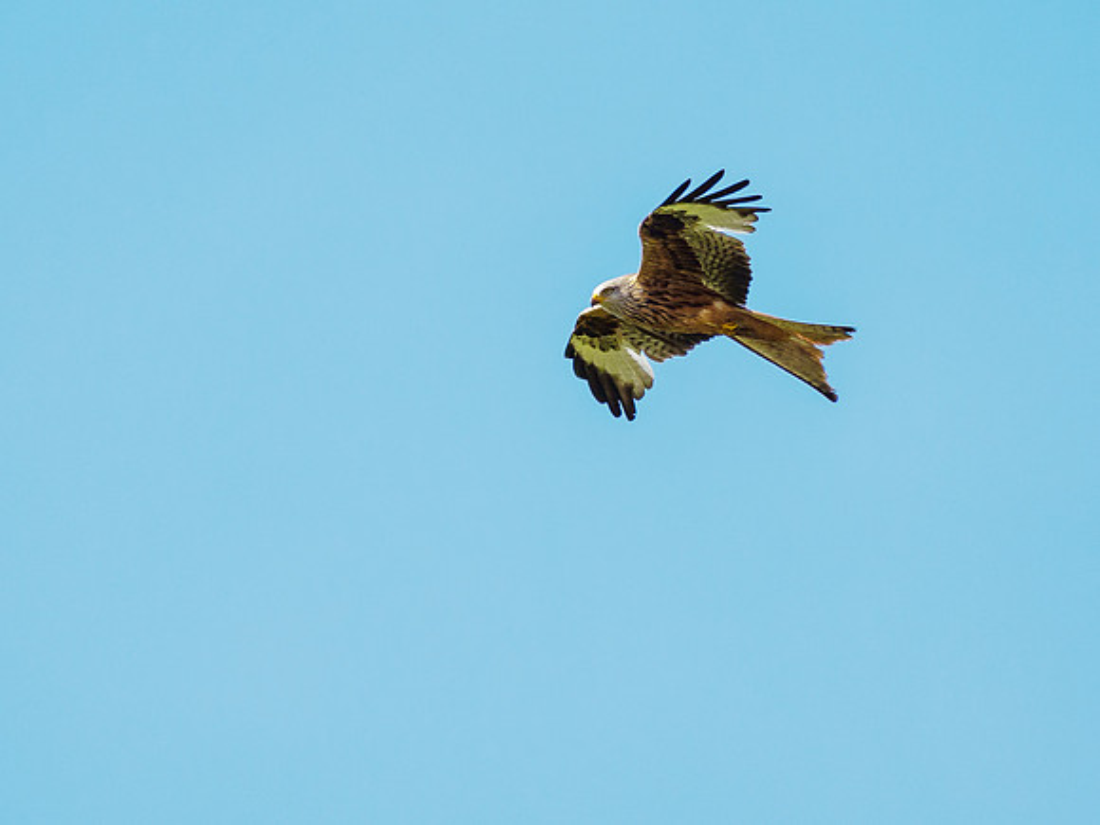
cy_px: 221
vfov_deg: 1.3
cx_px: 495
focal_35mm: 1173
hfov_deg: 1.7
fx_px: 37276
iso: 800
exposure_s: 1/1250
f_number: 4
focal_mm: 300
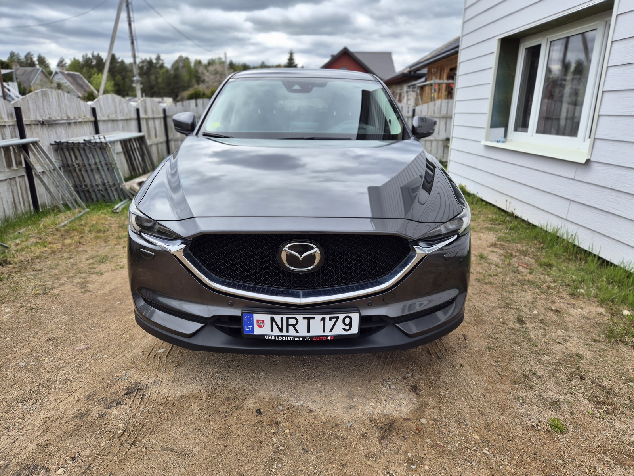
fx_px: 421
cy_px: 238
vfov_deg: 58.9
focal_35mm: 23
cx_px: 317
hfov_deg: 73.9
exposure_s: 1/716
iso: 25
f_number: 1.8
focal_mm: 5.4
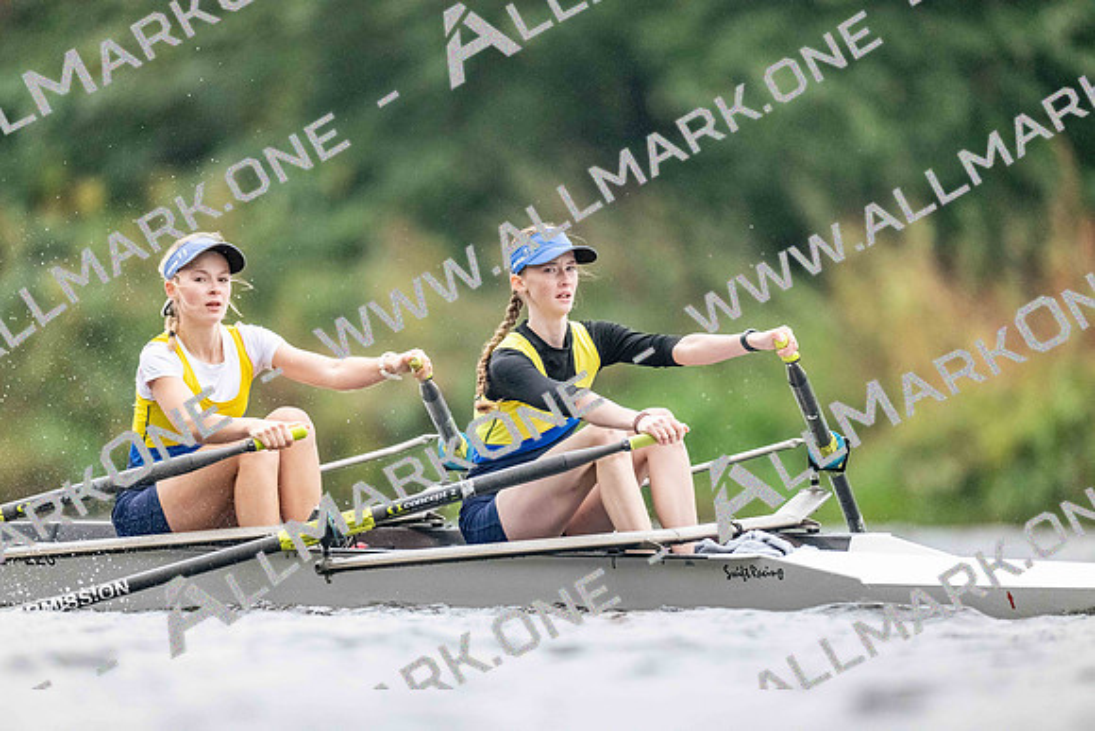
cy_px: 366
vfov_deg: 2.3
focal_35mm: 600
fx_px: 18253
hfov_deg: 3.4
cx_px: 548
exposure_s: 1/2500
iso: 7200
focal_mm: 600
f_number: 4
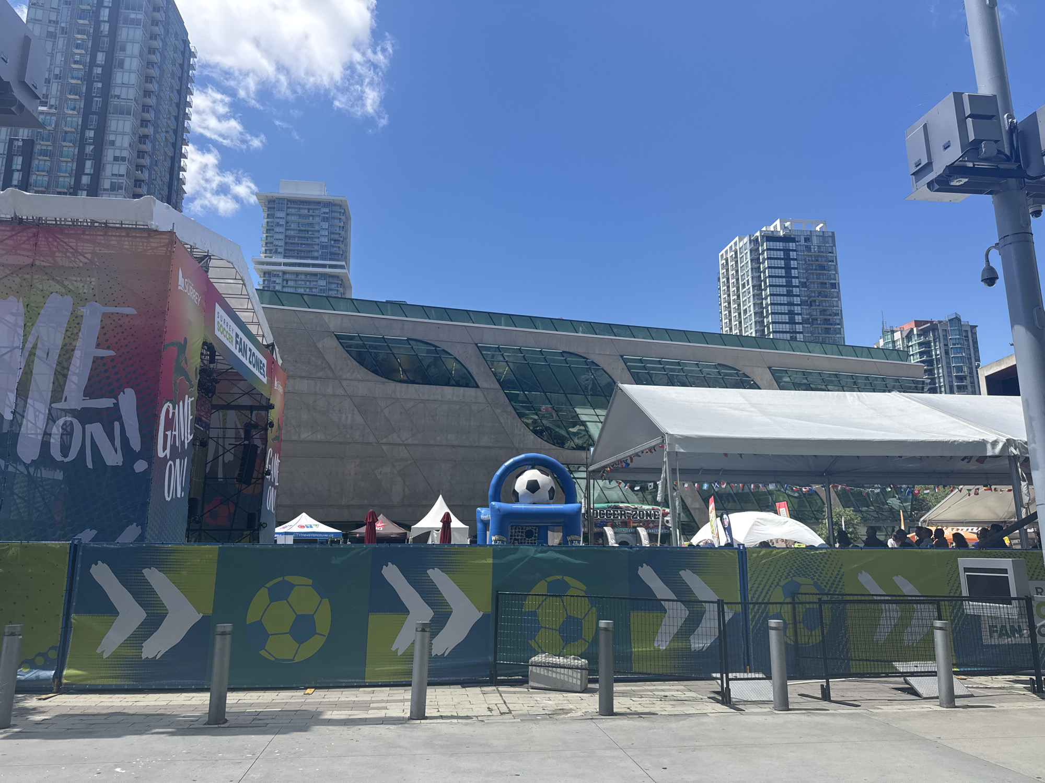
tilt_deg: +11.9
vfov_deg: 56.8
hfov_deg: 71.6
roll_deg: -1.5
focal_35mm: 24
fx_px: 725
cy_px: 392
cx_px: 522
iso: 80
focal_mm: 6.76
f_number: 1.78
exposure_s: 1/3413
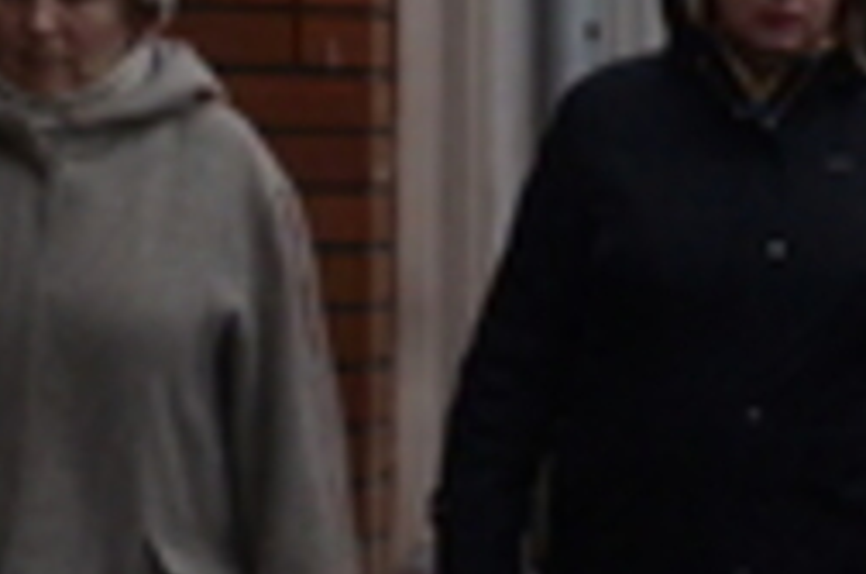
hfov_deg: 4.6
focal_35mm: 442
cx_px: 2113
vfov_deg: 3.1
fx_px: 10612
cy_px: 624
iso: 1000
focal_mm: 58
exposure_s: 1/160
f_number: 5
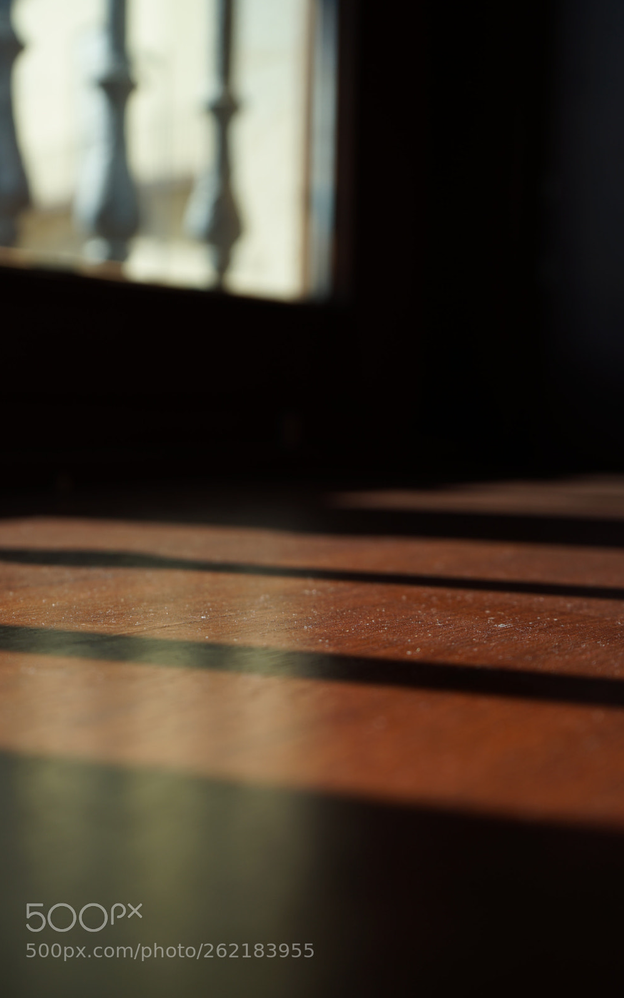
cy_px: 499
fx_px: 1252
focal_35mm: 46
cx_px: 321
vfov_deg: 43.5
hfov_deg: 28.0
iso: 100
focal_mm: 45
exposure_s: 1/160
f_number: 5.6
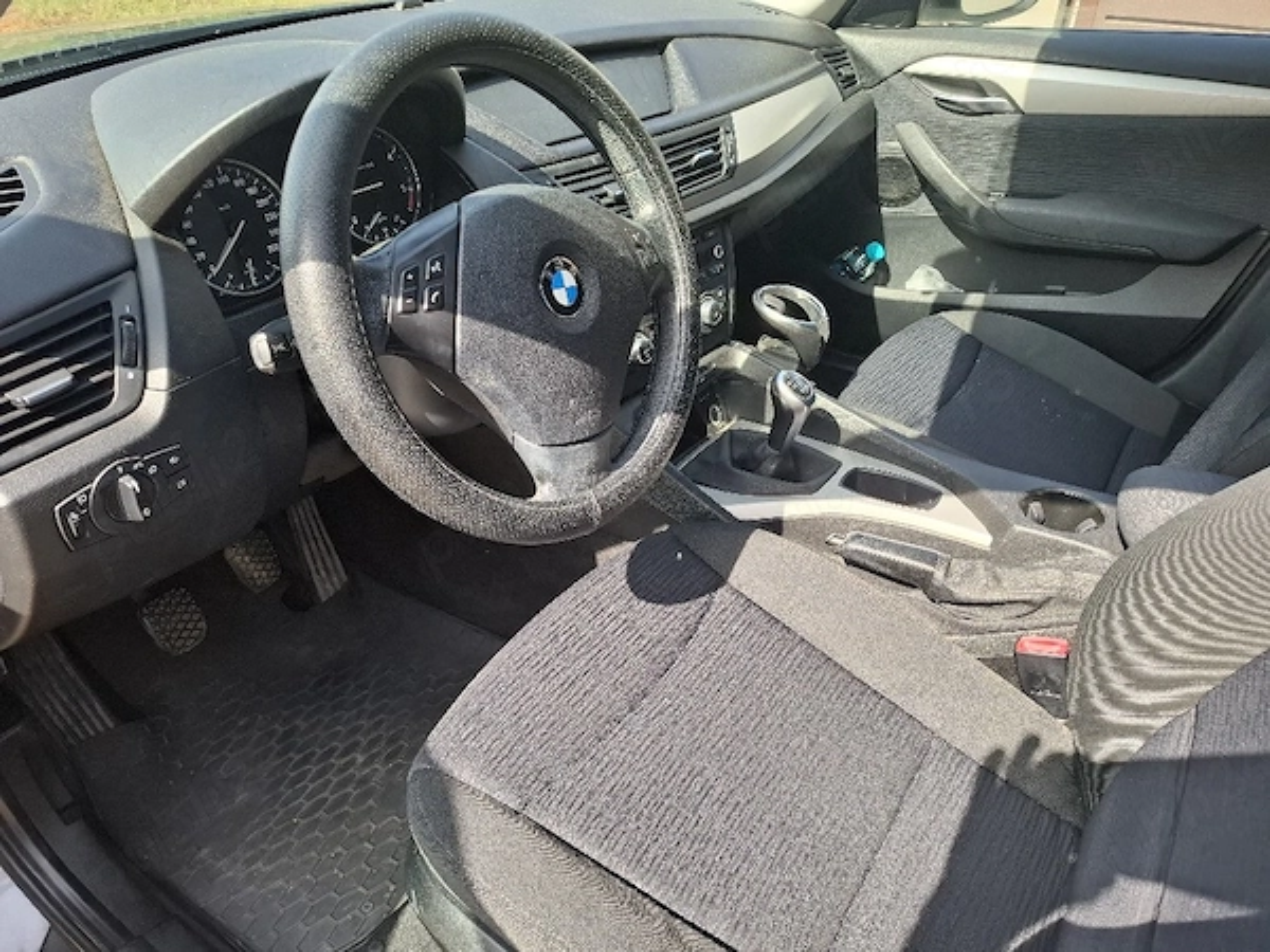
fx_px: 844
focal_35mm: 23
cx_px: 635
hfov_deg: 73.9
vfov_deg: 58.9
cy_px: 476
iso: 50
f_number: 1.8
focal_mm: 5.54
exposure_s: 1/303
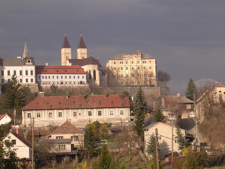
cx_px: 112
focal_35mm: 115
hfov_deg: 17.1
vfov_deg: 12.9
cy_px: 84
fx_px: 747
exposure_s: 1/320
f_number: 4.9
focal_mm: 17.4
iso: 100
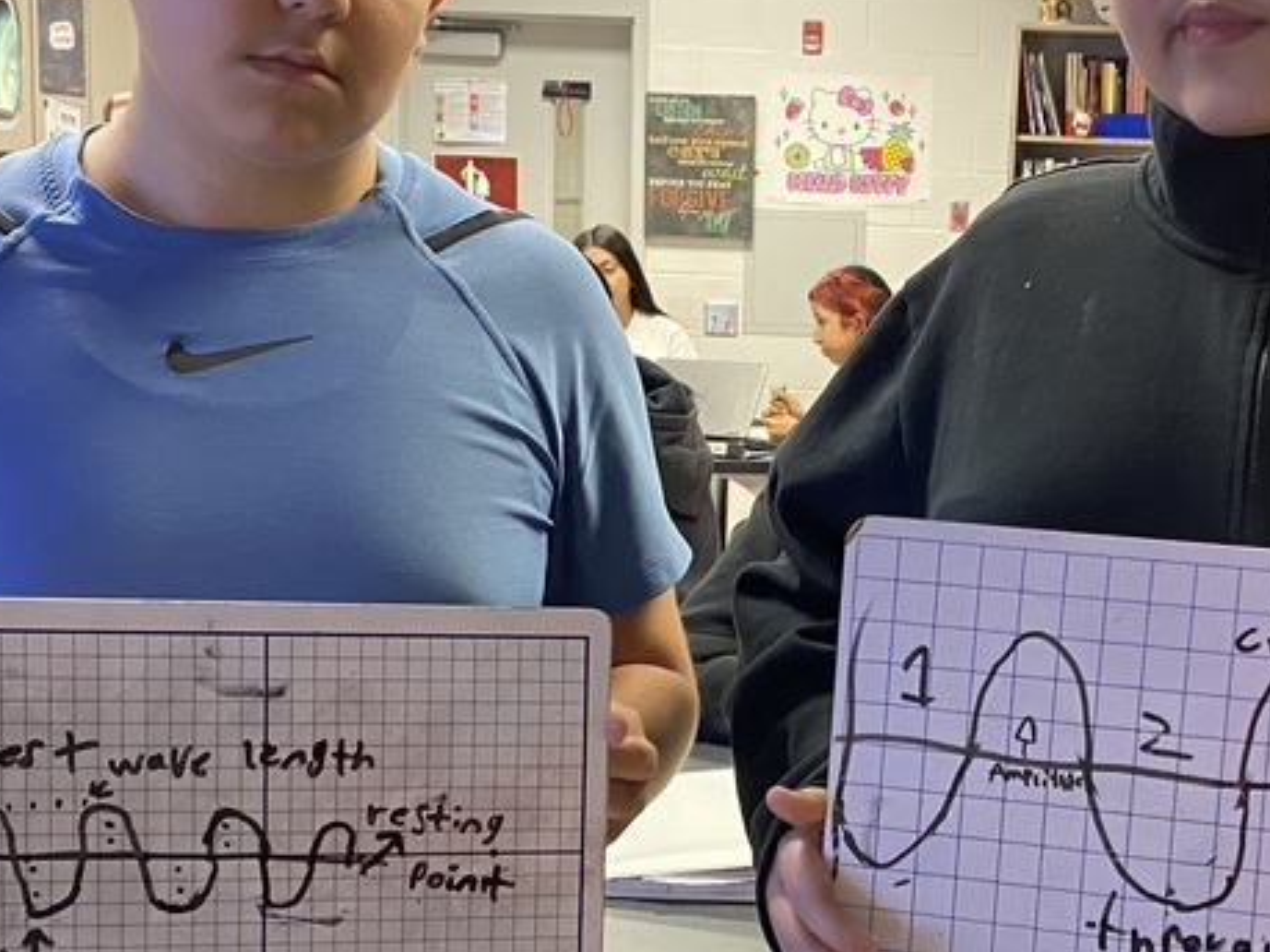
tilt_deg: -11.3
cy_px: 645
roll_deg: -2.5
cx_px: 844
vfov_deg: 25.1
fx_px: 2127
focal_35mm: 58
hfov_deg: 33.0
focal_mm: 4.25
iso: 320
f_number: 1.8
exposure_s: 1/60
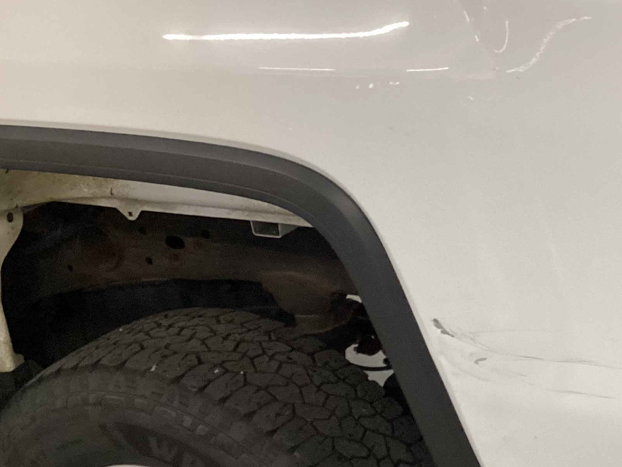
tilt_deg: -25.6
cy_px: 314
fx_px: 1132
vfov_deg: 23.2
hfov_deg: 29.3
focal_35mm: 63
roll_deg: +1.7
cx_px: 574
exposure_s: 1/60
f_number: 2.4
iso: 320
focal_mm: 3.3
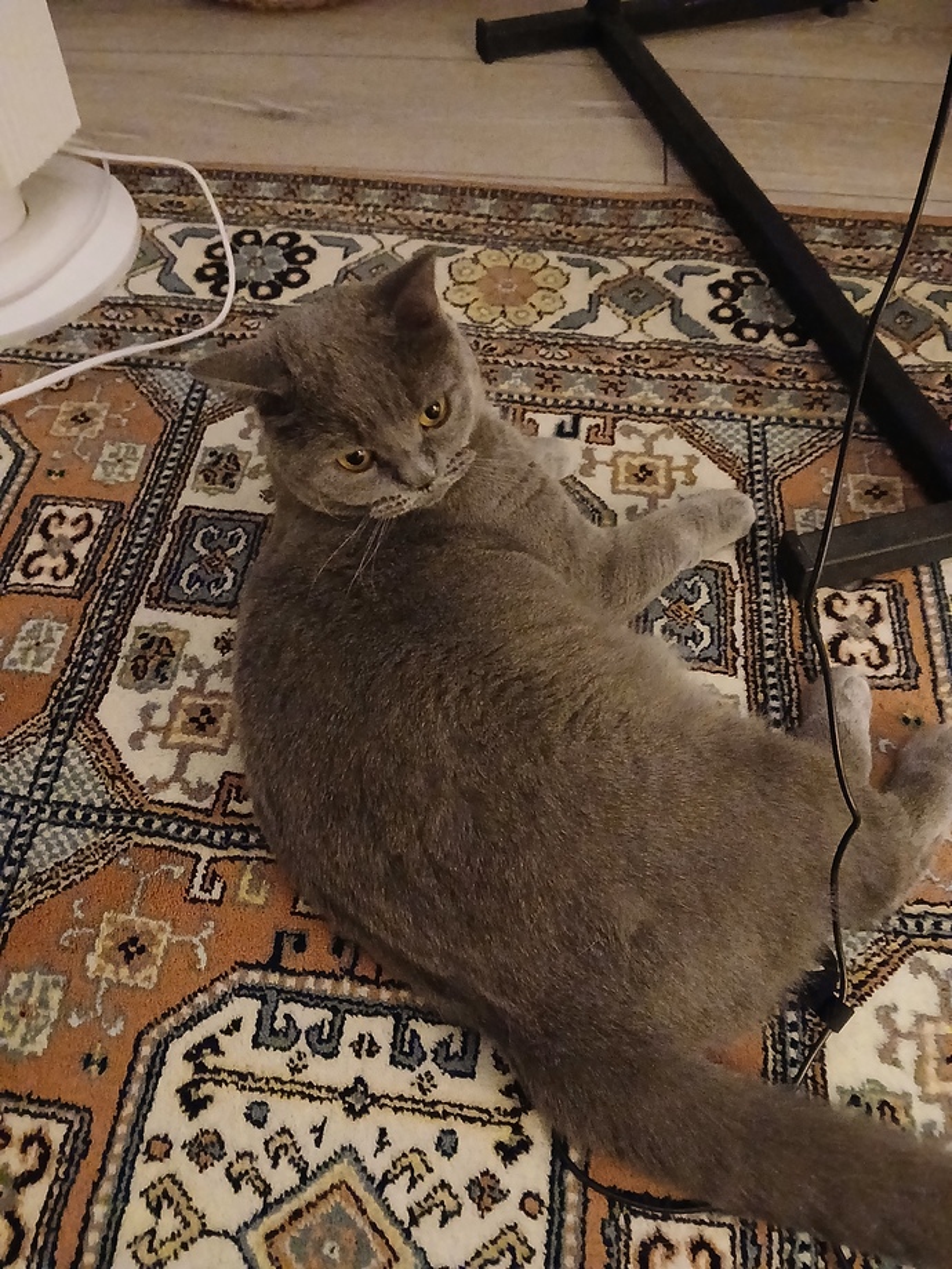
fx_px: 953
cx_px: 476
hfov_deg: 53.1
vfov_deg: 67.3
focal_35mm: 26
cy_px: 634
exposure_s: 1/11.1
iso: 1600
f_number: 1.8
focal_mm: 3.98
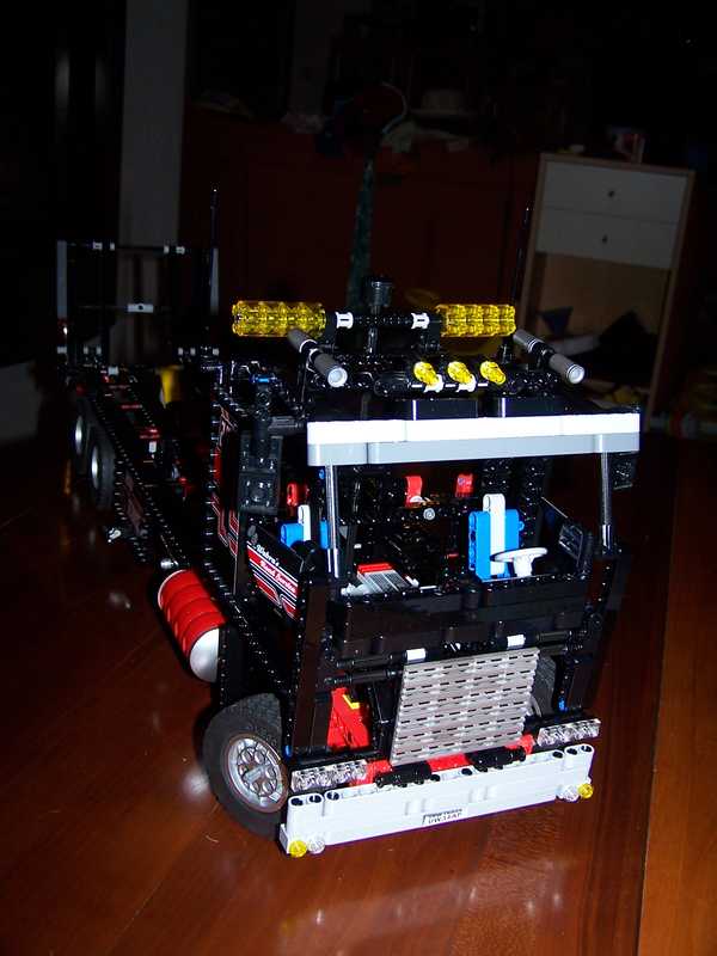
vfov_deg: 49.0
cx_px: 358
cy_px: 478
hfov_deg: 37.7
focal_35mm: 38
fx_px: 1049
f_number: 2.8
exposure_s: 1/60
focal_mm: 6.3
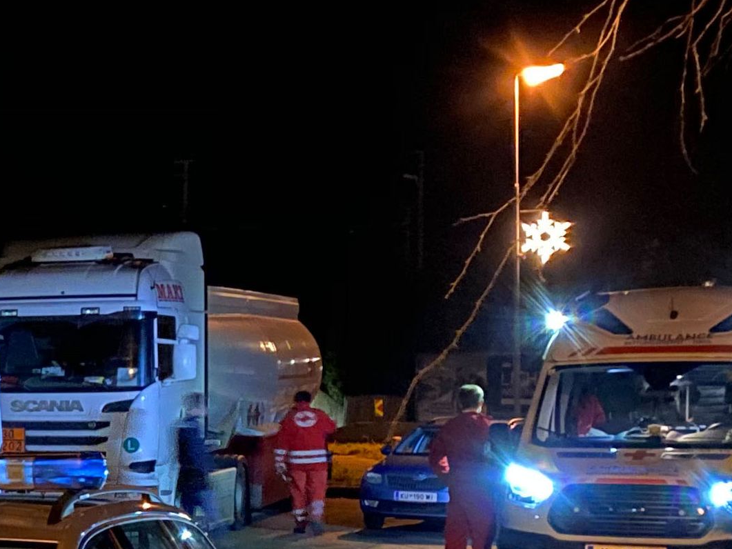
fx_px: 2073
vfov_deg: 15.0
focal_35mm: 98
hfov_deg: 17.1
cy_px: 465
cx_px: -505
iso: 640
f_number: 1.8
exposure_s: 1/4
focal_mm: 4.25
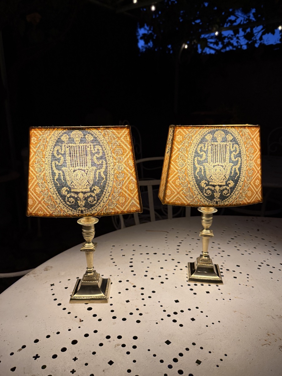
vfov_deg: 71.6
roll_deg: -3.0
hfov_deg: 56.8
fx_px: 261
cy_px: 188
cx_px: 141
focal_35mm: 24
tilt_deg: -12.2
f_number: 1.78
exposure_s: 1/99
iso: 200
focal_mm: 6.76
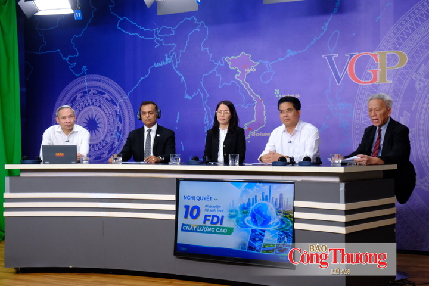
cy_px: 143
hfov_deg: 38.9
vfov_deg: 26.5
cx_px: 214
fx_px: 608
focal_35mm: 51
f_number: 7.1
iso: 3200
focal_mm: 34.3
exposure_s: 1/125
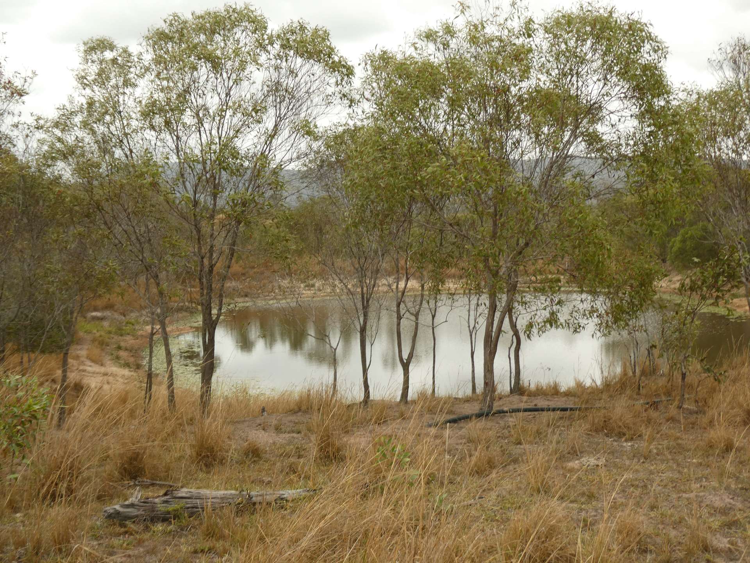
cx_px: 375
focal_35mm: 50
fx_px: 1083
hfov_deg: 38.2
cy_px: 282
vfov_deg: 29.1
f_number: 4.1
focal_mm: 9
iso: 80
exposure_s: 1/320
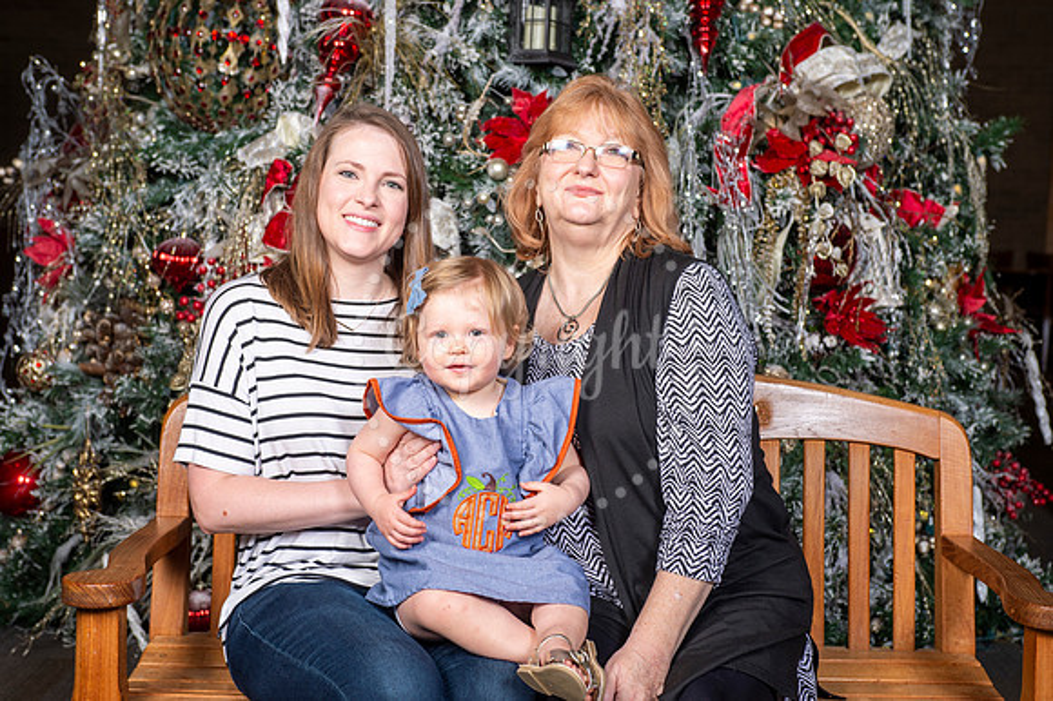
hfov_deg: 33.4
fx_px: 1754
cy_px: 350
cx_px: 526
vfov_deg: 22.6
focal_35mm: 60
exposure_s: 1/125
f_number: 8
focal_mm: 60
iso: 200
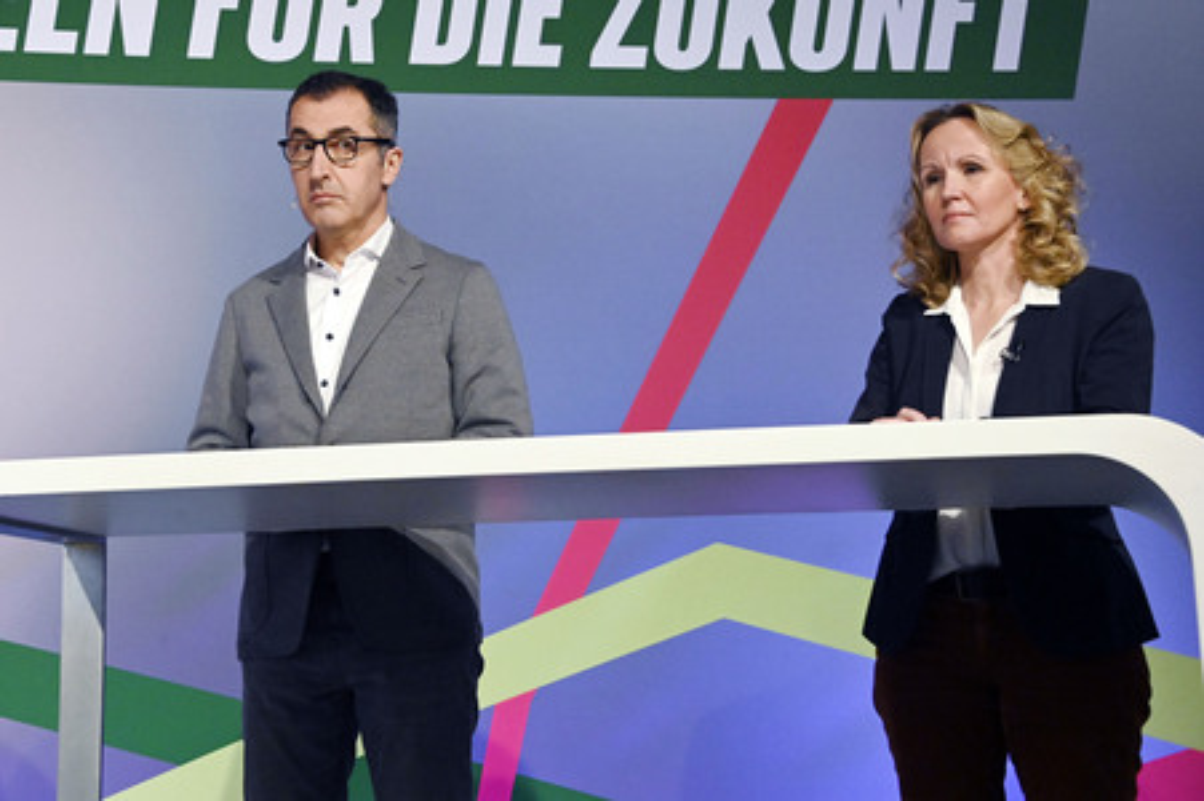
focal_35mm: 72
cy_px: 400
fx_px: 2406
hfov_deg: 28.1
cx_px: 602
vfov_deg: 18.9
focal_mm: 72
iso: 8000
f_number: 6.3
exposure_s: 1/640
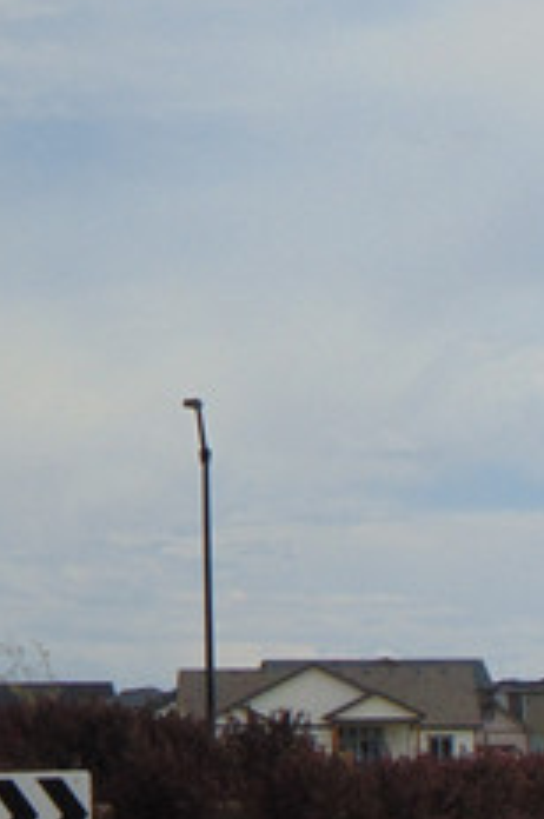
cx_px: -290
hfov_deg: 6.6
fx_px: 4638
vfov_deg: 10.1
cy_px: 357
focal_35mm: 204
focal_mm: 12.8
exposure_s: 1/320
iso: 80
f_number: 9.6
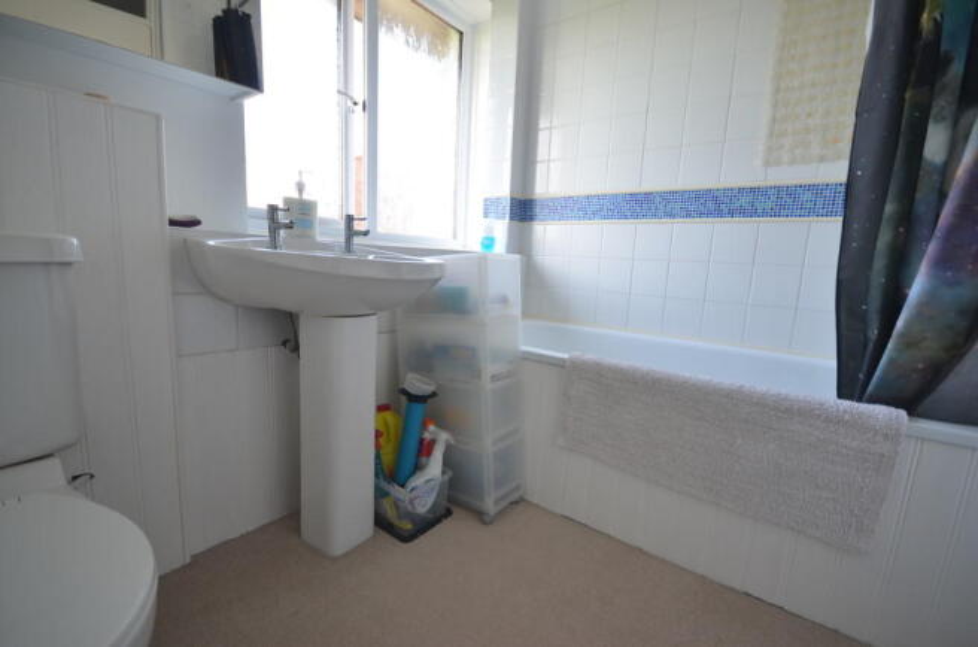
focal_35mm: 15
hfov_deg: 100.5
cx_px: 489
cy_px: 324
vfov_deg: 77.0
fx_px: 407
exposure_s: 1/25
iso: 100
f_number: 4
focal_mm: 10
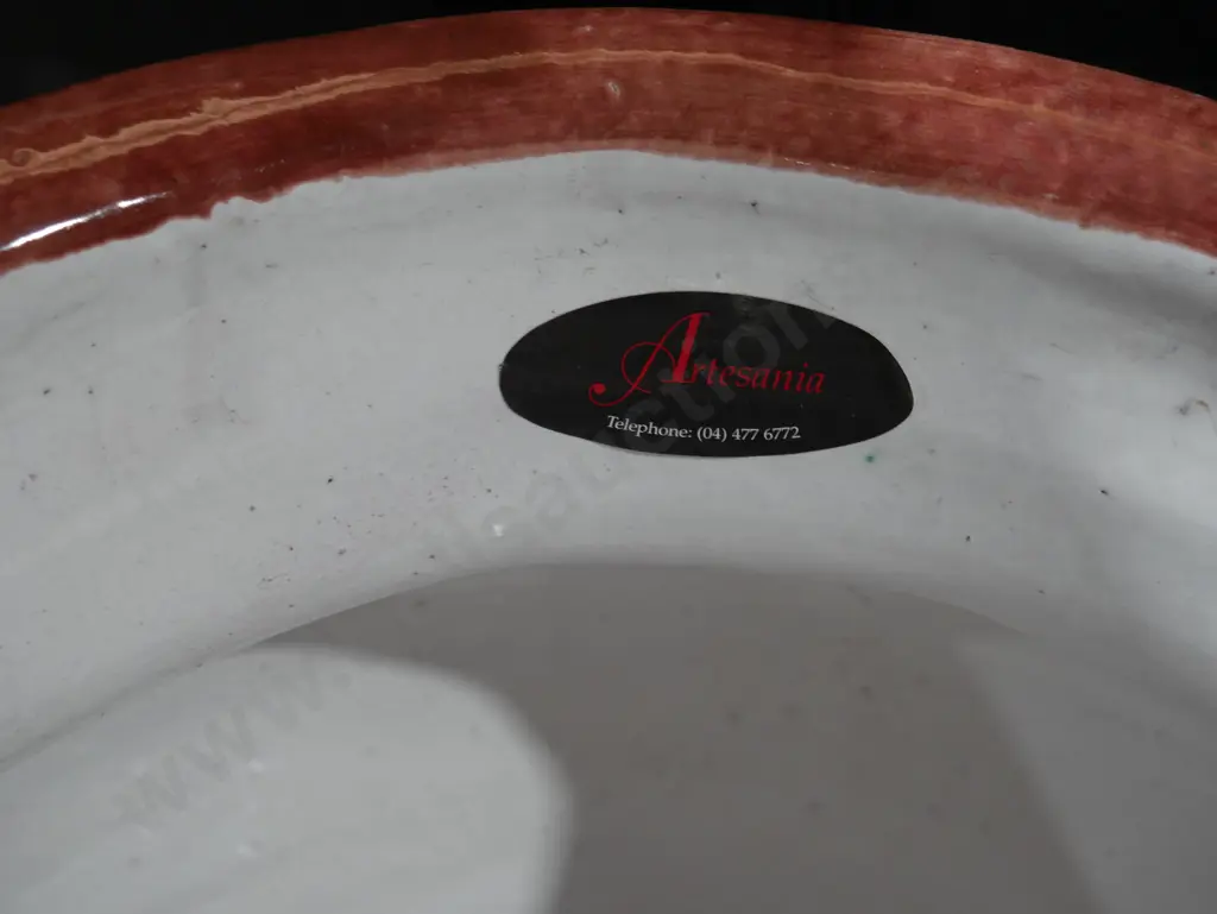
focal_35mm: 50
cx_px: 608
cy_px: 457
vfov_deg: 29.1
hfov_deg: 38.2
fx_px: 1759
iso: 800
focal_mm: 25
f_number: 5.3
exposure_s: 1/60
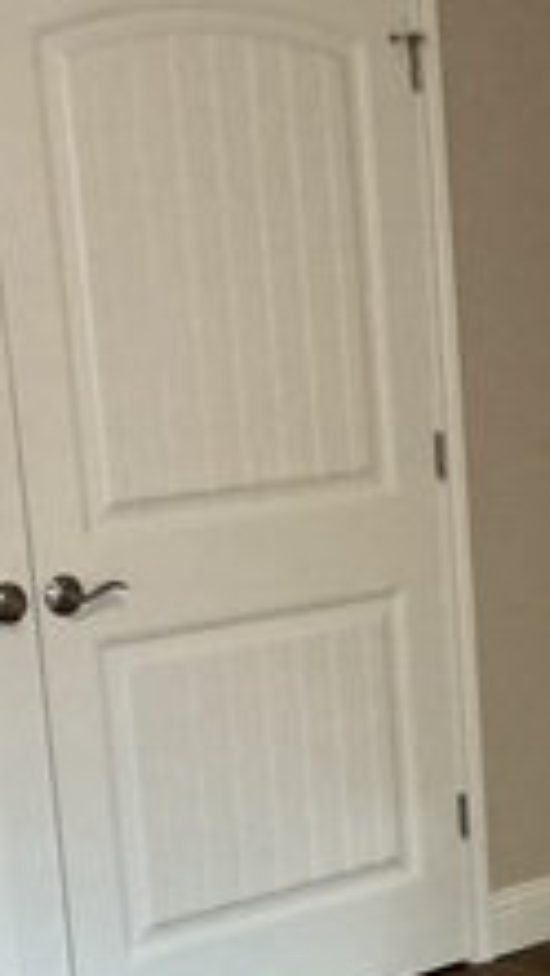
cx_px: 594
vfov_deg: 22.9
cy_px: 745
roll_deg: +3.1
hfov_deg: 12.9
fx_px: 2382
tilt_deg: -12.5
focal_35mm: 92
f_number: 1.8
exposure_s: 1/60
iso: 250
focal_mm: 3
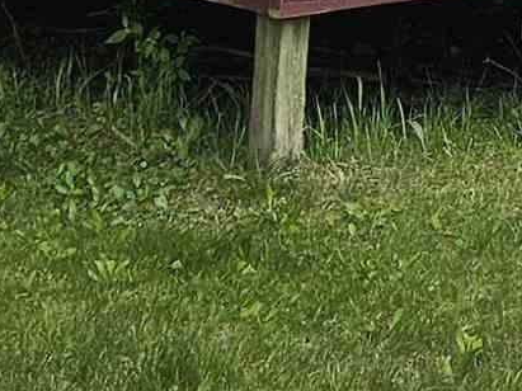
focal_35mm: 172
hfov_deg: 11.2
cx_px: 666
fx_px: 2593
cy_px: -765
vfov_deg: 7.6
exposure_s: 1/1957
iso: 25
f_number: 1.8
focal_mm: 5.4
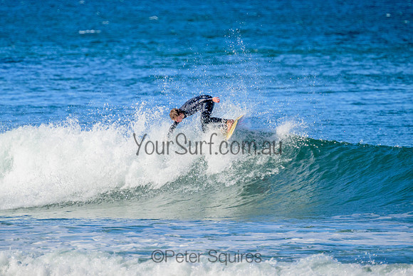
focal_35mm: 977
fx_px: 11214
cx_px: 192
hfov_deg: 2.1
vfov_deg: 1.4
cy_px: 107
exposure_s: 1/1250
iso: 1600
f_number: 11
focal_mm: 800
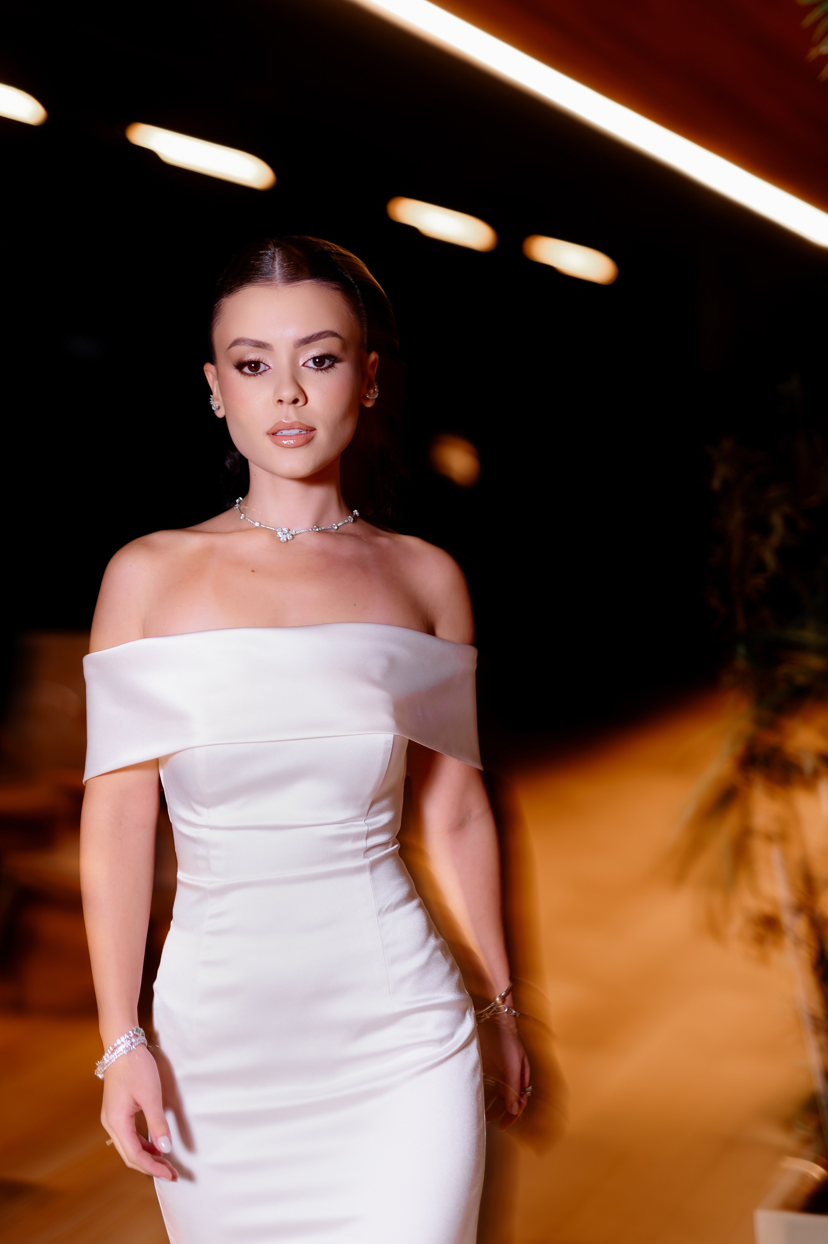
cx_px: 414
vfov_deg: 39.6
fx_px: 1727
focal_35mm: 50
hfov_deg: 27.0
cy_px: 622
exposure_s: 1/20
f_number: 1.8
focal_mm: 50
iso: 64
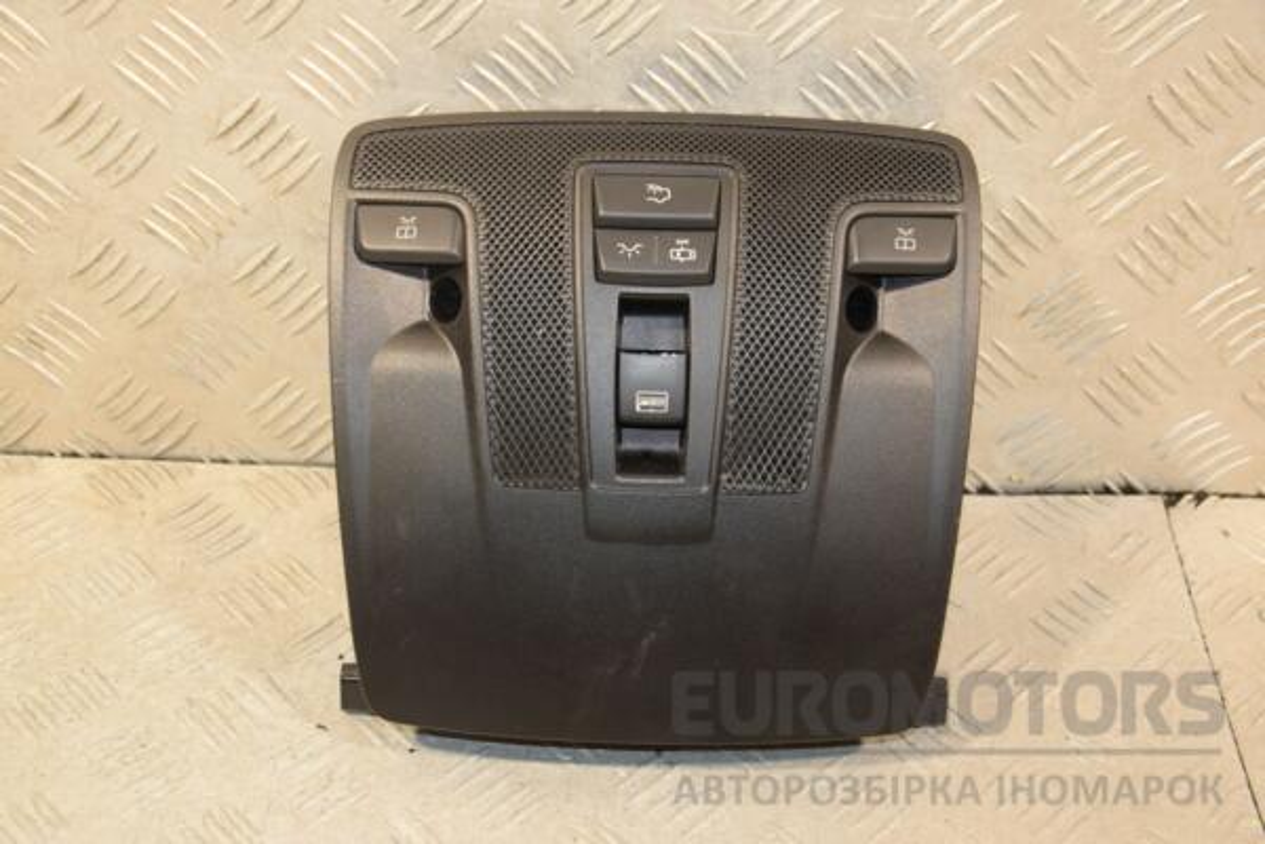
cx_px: 632
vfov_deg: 23.8
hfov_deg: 35.1
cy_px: 422
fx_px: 2003
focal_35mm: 57
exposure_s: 1/160
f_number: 5
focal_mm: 38
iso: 800
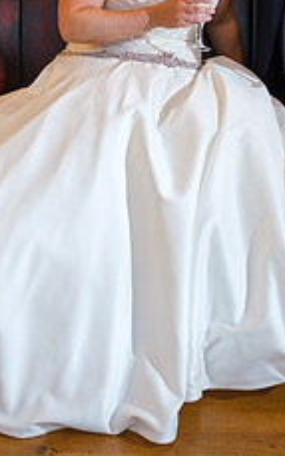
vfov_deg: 30.5
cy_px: 67
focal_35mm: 65
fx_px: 808
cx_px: 114
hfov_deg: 20.0
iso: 1000
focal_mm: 16
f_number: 2.8
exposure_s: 1/160
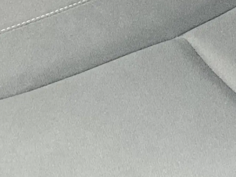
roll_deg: -0.3
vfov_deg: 10.1
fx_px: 962
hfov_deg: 13.3
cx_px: 346
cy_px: -114
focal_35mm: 141
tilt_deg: -34.2
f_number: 1.8
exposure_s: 1/31
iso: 400
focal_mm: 4.25
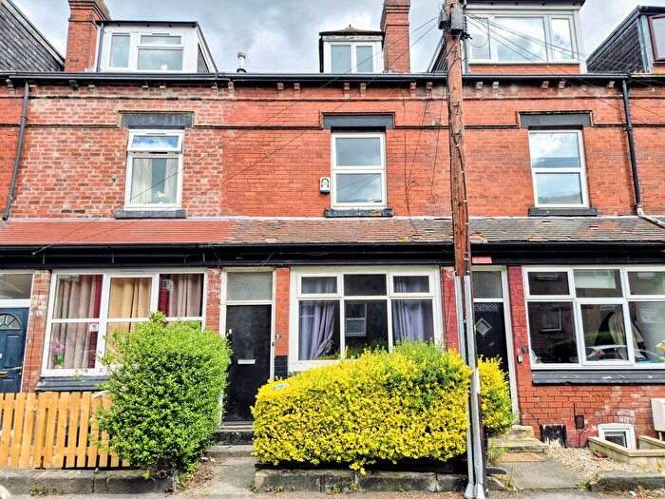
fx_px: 442
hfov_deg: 73.9
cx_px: 332
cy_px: 250
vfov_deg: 58.9
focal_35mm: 23
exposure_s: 1/618
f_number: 1.8
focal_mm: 5.4
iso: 25
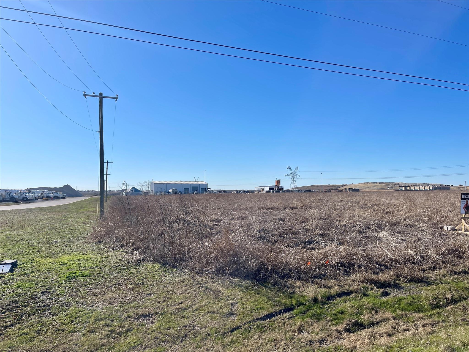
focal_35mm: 25
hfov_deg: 69.4
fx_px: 339
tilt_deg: +2.1
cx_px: 234
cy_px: 176
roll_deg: +0.1
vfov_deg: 54.9
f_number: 1.6
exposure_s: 1/5618
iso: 32
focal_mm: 5.1
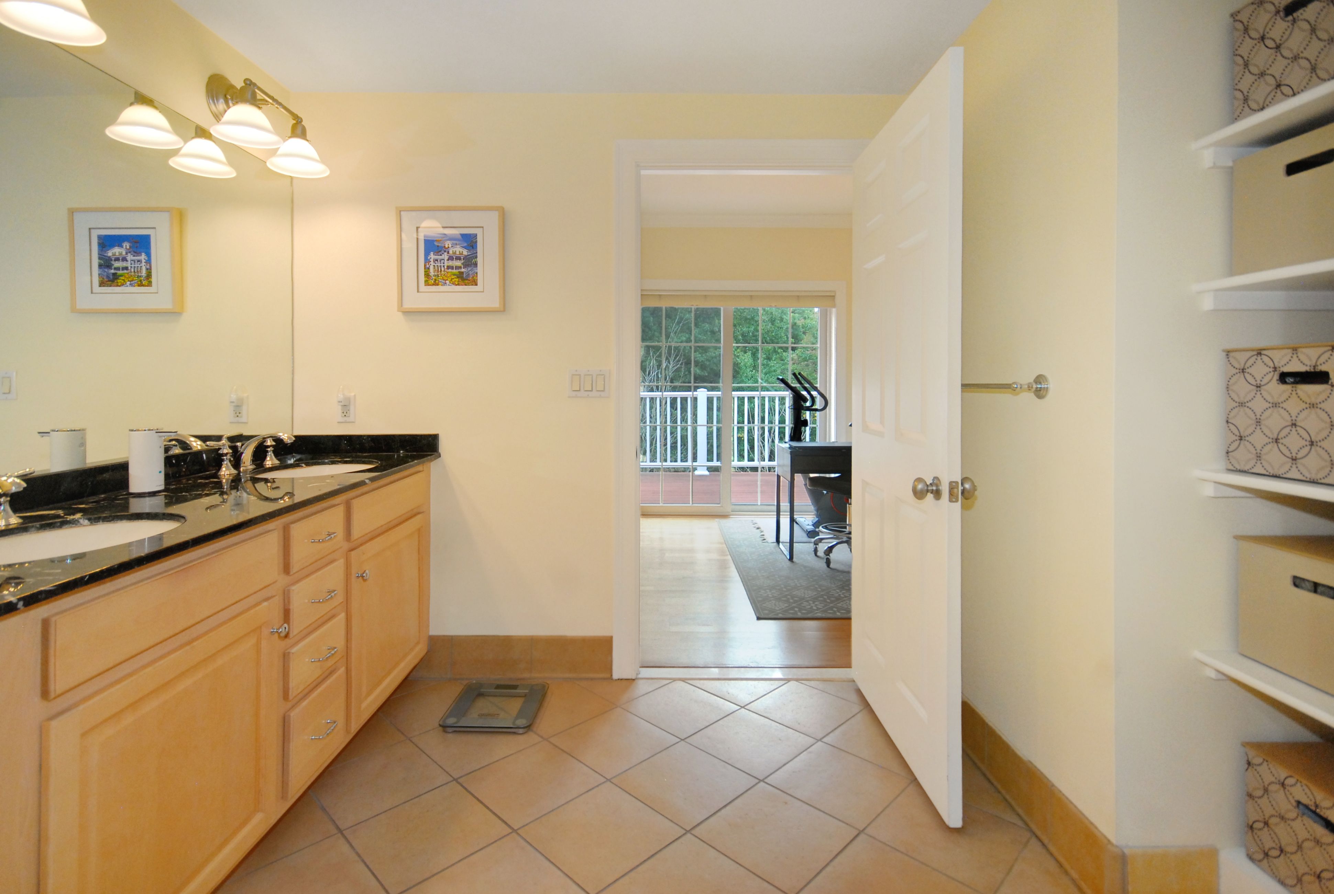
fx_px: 612
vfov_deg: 72.3
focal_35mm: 16
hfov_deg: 94.9
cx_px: 667
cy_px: 447
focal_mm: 11
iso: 800
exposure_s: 1/80
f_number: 5.6
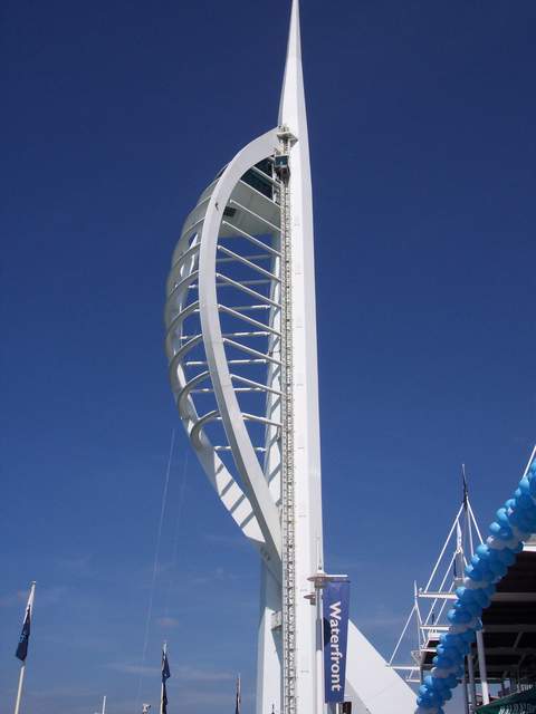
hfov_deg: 37.7
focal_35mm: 38
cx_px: 268
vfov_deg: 49.0
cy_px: 357
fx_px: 785
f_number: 4.8
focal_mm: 8
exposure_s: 1/1000
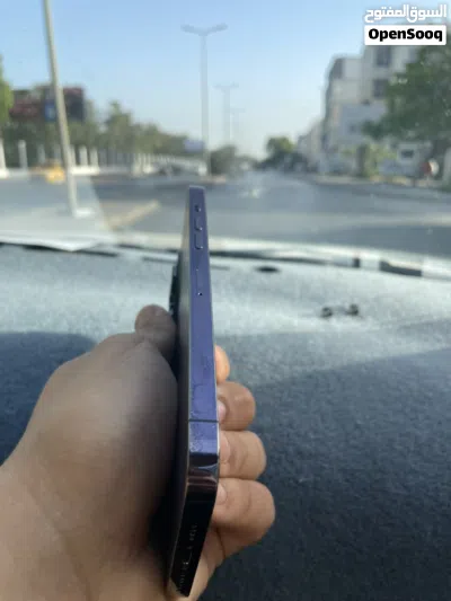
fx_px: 451
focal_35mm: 26
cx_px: 226
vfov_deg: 67.3
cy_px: 300
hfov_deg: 53.1
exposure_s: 1/903
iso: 32
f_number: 1.6
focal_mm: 4.2
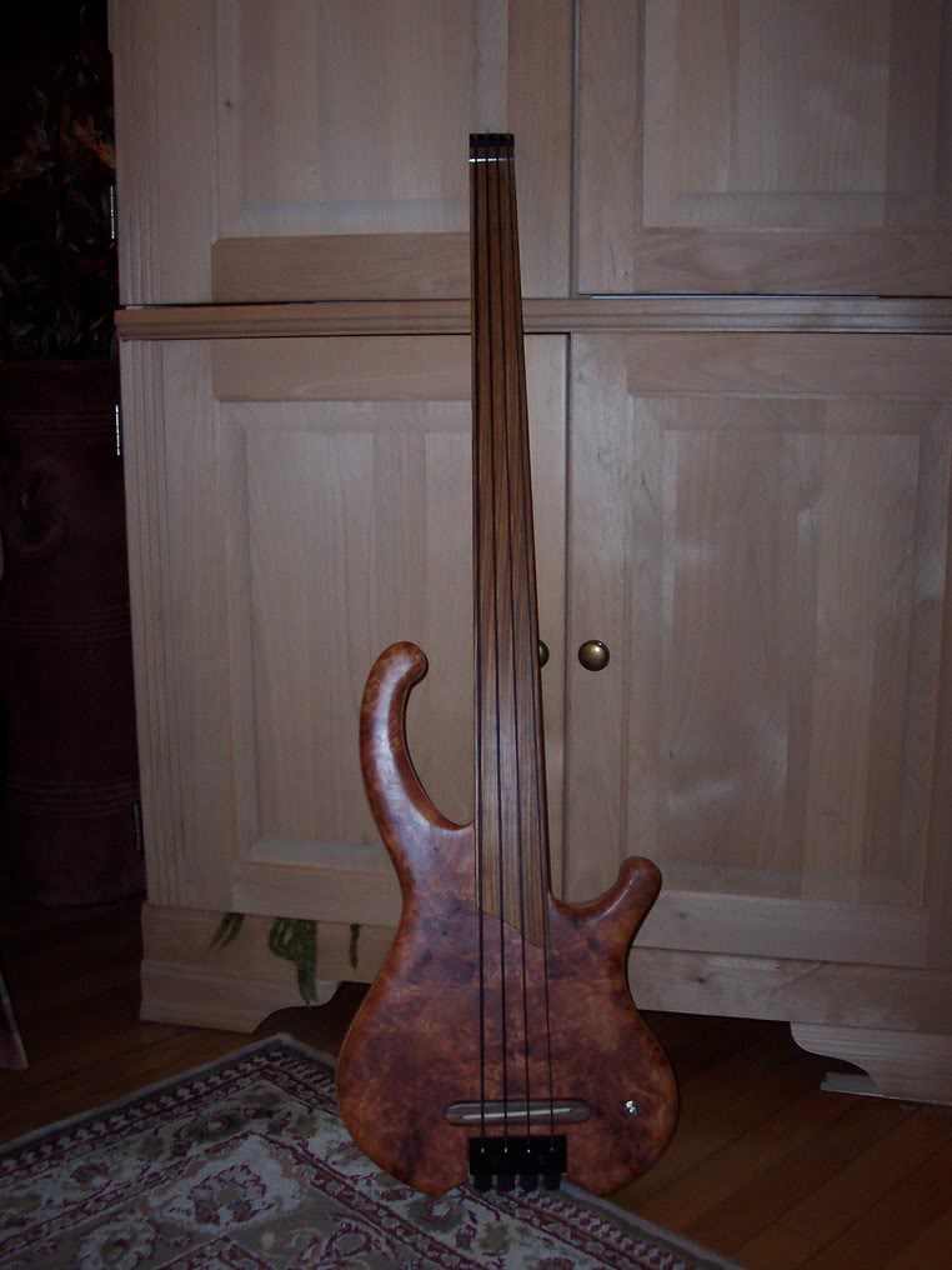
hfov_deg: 38.7
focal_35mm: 37
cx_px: 476
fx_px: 1357
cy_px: 635
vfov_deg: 50.1
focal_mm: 5.6
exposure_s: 1/60
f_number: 2.8
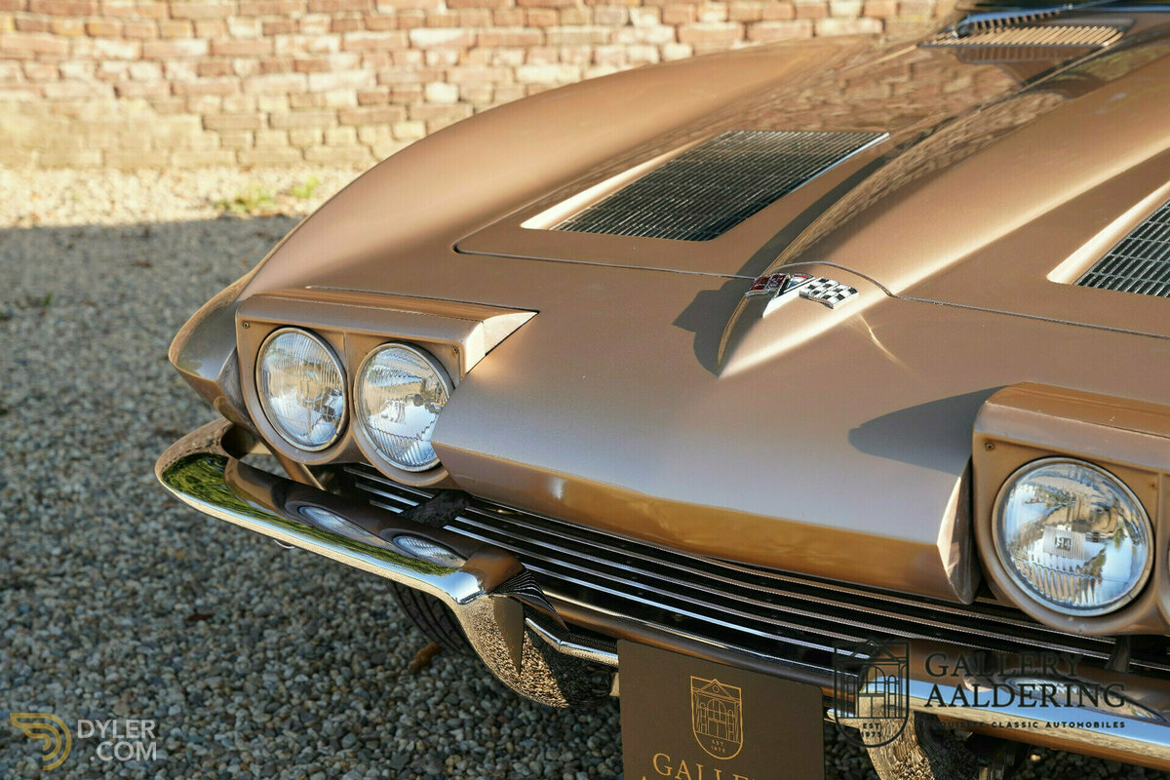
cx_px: 585
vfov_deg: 21.7
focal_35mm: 62
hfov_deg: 32.1
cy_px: 390
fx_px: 2031
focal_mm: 62.5
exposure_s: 1/80
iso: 160
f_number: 5.6
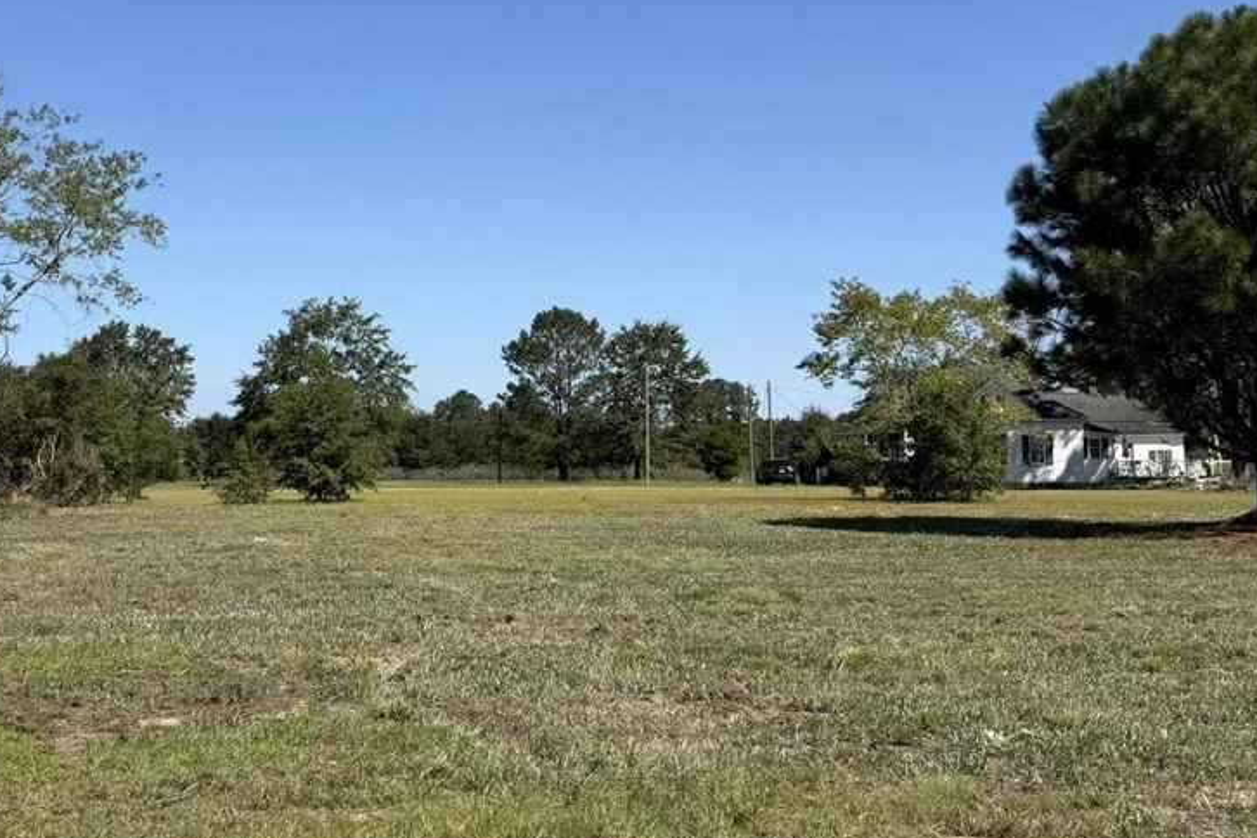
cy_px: 282
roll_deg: -0.1
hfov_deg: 43.7
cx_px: 391
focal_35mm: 44
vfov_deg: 30.3
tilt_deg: +6.1
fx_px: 1536
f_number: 1.78
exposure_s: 1/4975
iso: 80
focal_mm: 6.76
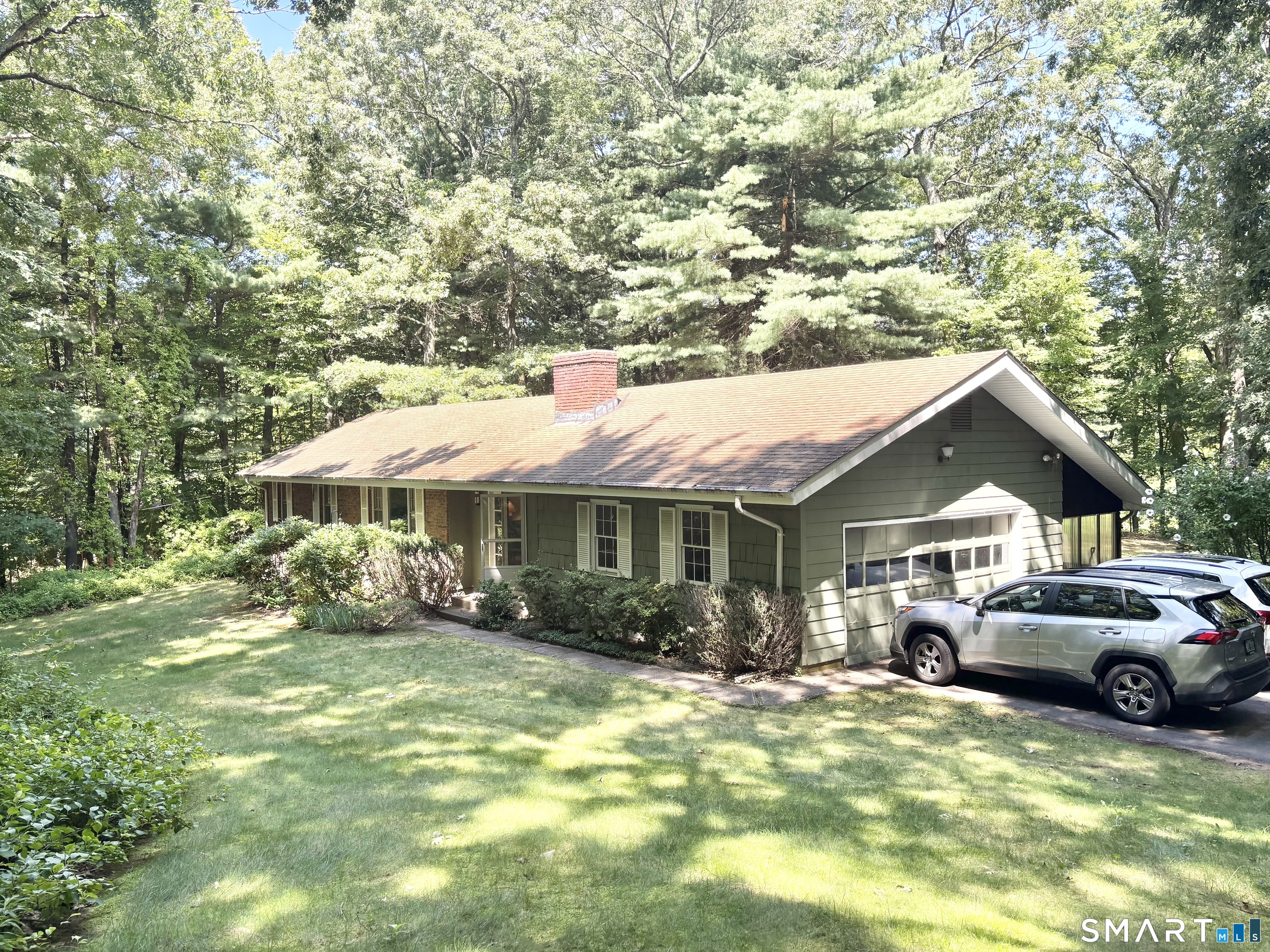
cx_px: 635
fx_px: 954
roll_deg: +0.9
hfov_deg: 67.3
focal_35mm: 26
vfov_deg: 53.1
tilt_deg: -2.0
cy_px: 476
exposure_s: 1/403
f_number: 1.6
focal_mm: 5.96
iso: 50
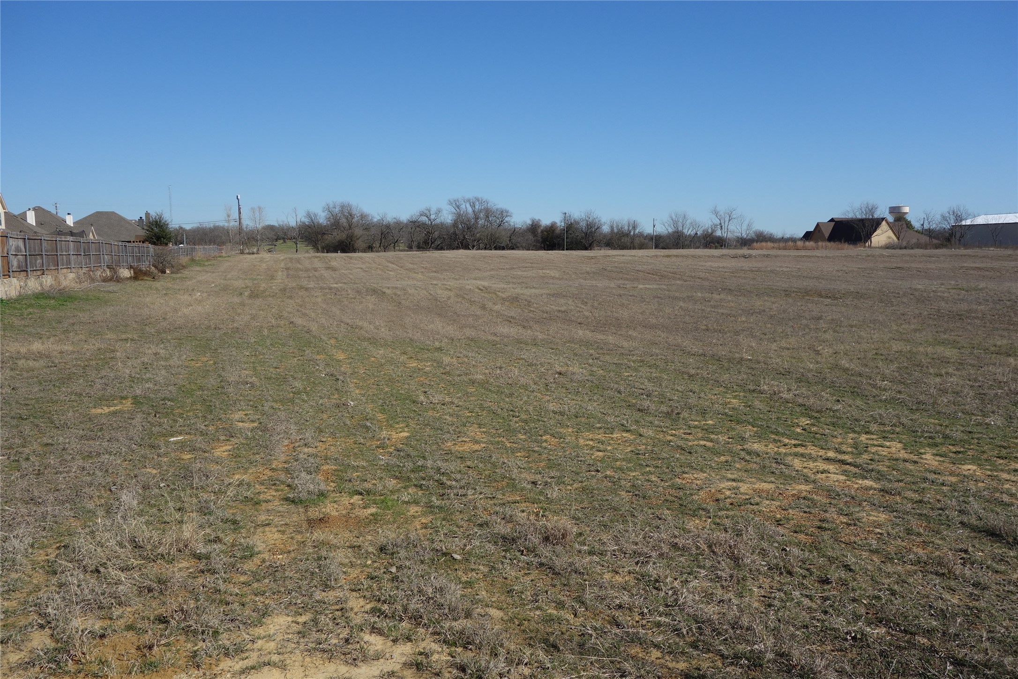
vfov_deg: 46.4
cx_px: 509
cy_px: 340
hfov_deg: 65.5
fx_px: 792
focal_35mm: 28
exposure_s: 1/800
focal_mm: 10.4
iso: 125
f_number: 5.6
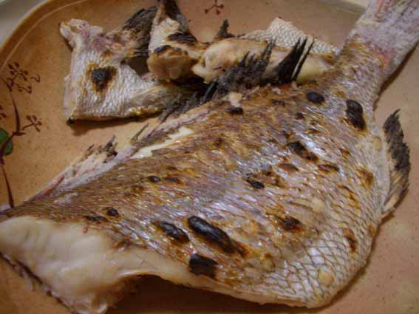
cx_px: 210
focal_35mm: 35
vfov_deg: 40.7
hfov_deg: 52.6
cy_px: 157
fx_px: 424
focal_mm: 5.8
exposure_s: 1/15
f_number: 2.6
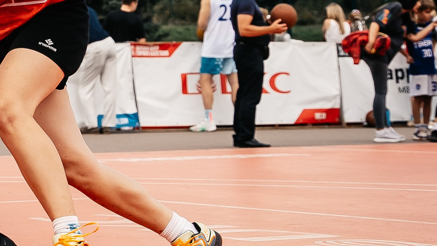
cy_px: 15
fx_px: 2040
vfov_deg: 6.9
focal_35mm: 176
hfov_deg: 12.2
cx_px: 61
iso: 320
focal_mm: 52
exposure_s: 1/2500
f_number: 3.5
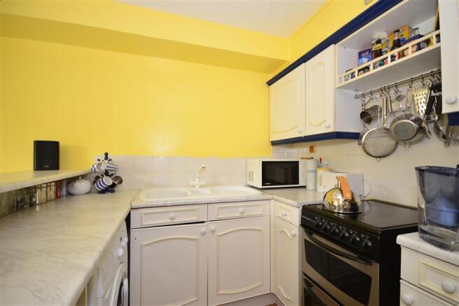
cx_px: 230
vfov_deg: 77.3
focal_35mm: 15
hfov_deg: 100.4
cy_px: 153
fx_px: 191
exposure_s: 1
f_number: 4
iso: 200
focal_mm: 10
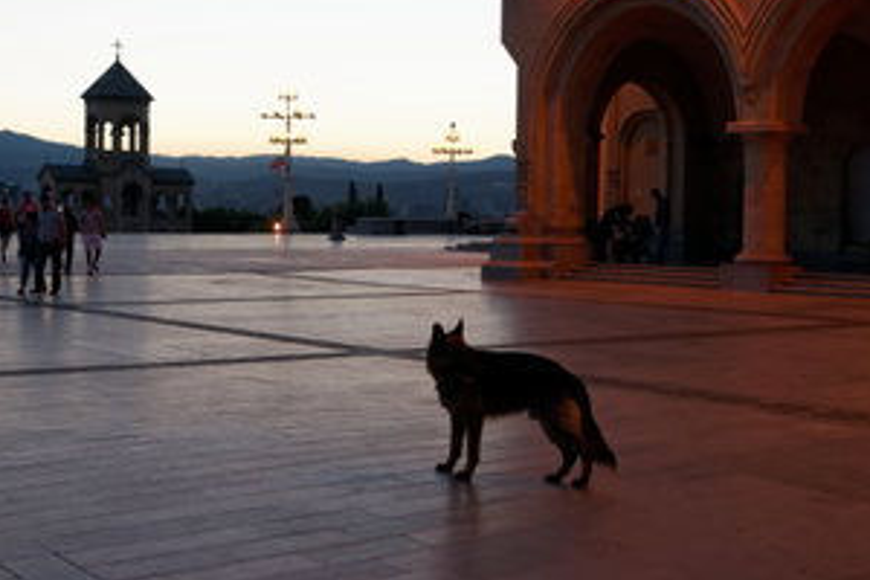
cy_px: 273
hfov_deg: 35.6
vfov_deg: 24.2
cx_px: 412
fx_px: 1353
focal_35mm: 56
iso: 800
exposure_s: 1/200
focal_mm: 28
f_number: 4
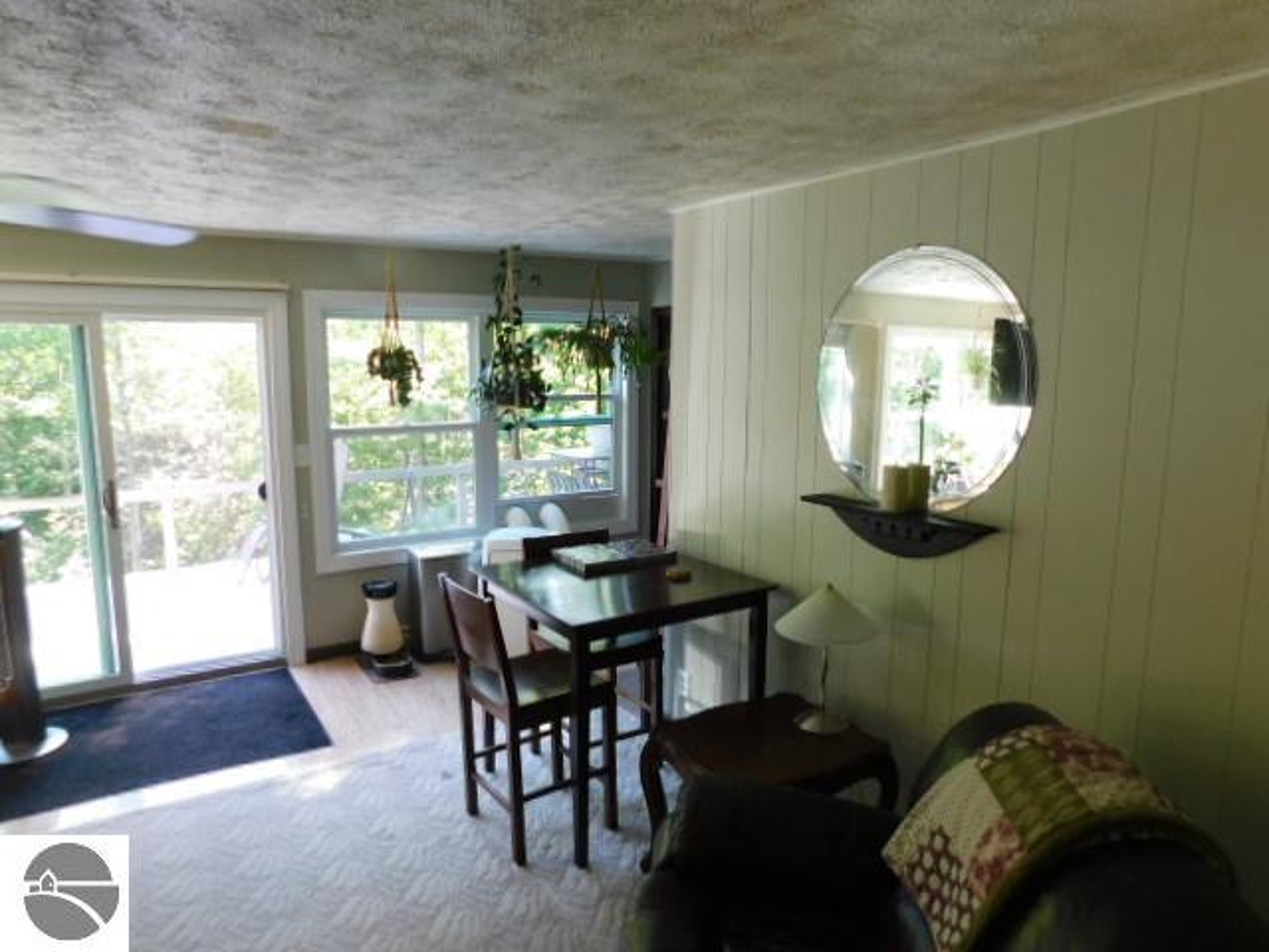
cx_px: 634
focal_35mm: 23
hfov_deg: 73.9
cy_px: 476
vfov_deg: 58.9
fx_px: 843
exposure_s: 1/30
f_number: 3
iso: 220
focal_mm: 4
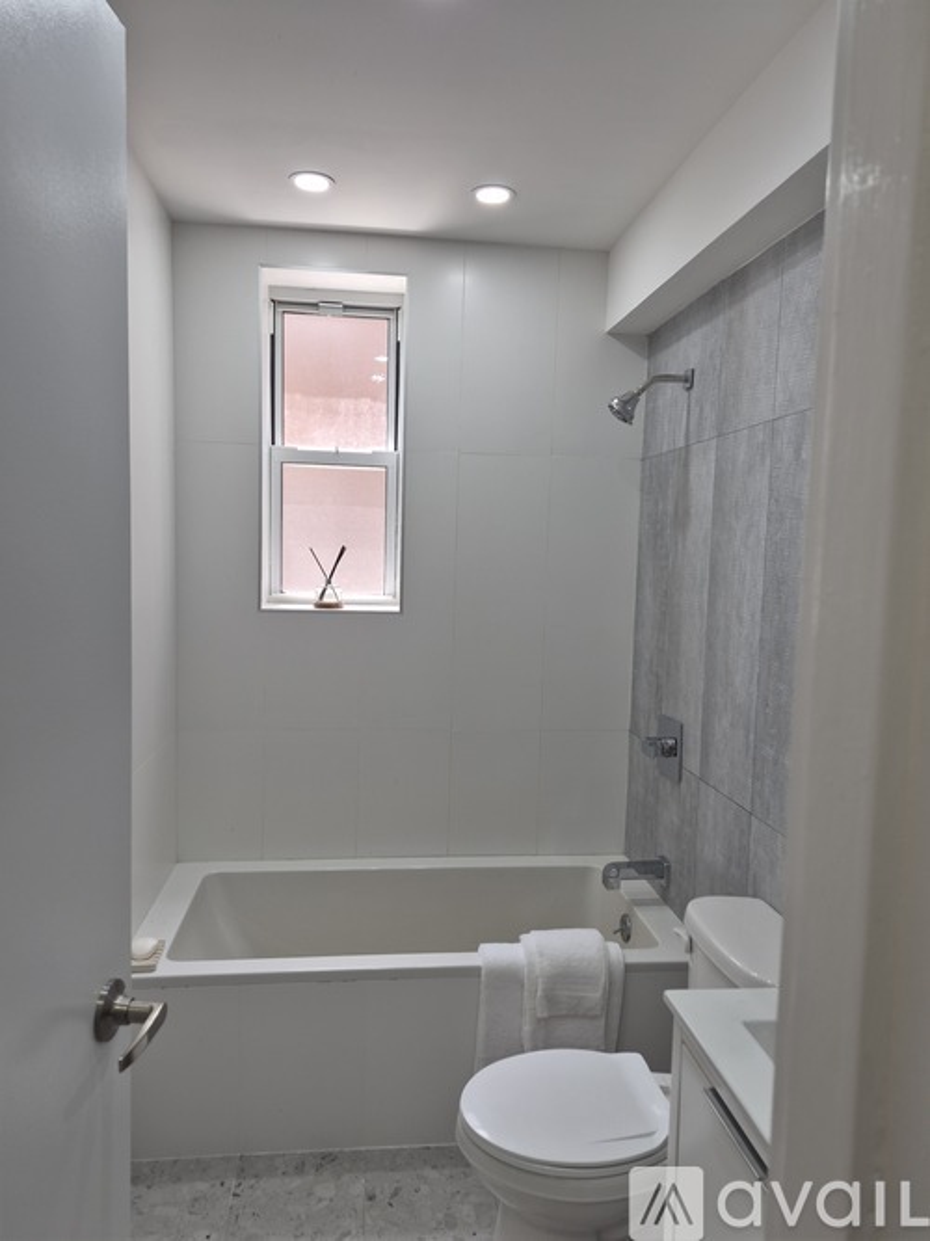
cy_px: 620
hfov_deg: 58.9
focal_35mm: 23
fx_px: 824
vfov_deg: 73.9
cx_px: 465
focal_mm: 5.4
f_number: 1.8
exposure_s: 1/120
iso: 40
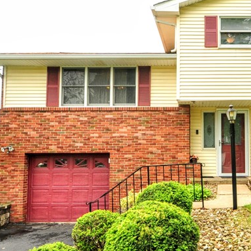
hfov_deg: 43.9
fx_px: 295
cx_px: 199
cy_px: 130
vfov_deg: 46.0
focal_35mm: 36
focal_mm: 10
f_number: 8
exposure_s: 1/200
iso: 400
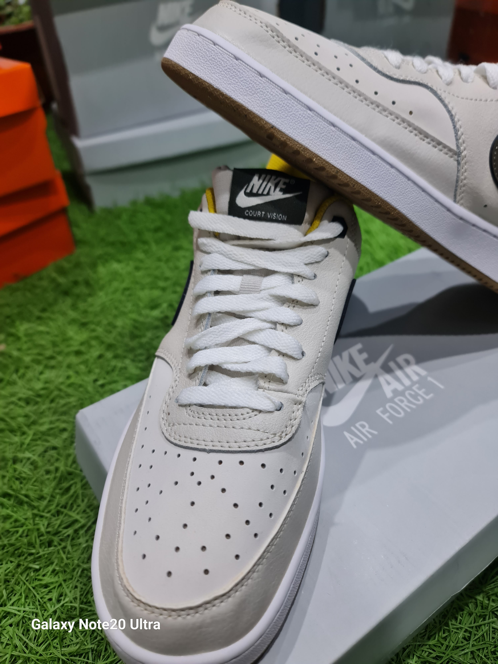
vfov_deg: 69.4
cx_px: 249
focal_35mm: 25
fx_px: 480
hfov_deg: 54.9
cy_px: 332
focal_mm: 7
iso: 250
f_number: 1.8
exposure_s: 1/60
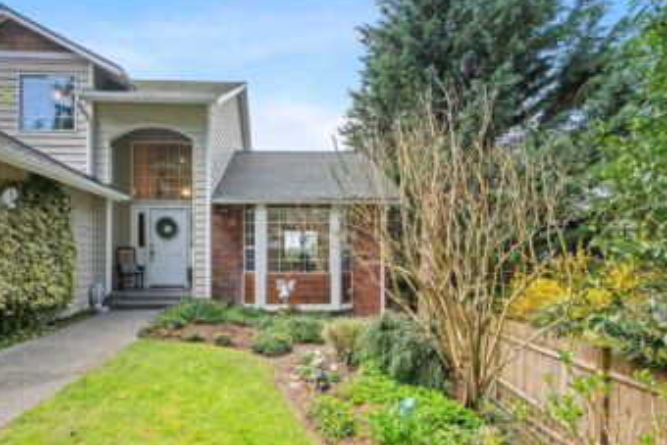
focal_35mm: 20
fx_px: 371
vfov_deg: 61.7
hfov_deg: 83.5
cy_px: 252
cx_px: 290
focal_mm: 17
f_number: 8
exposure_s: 1/25
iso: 200
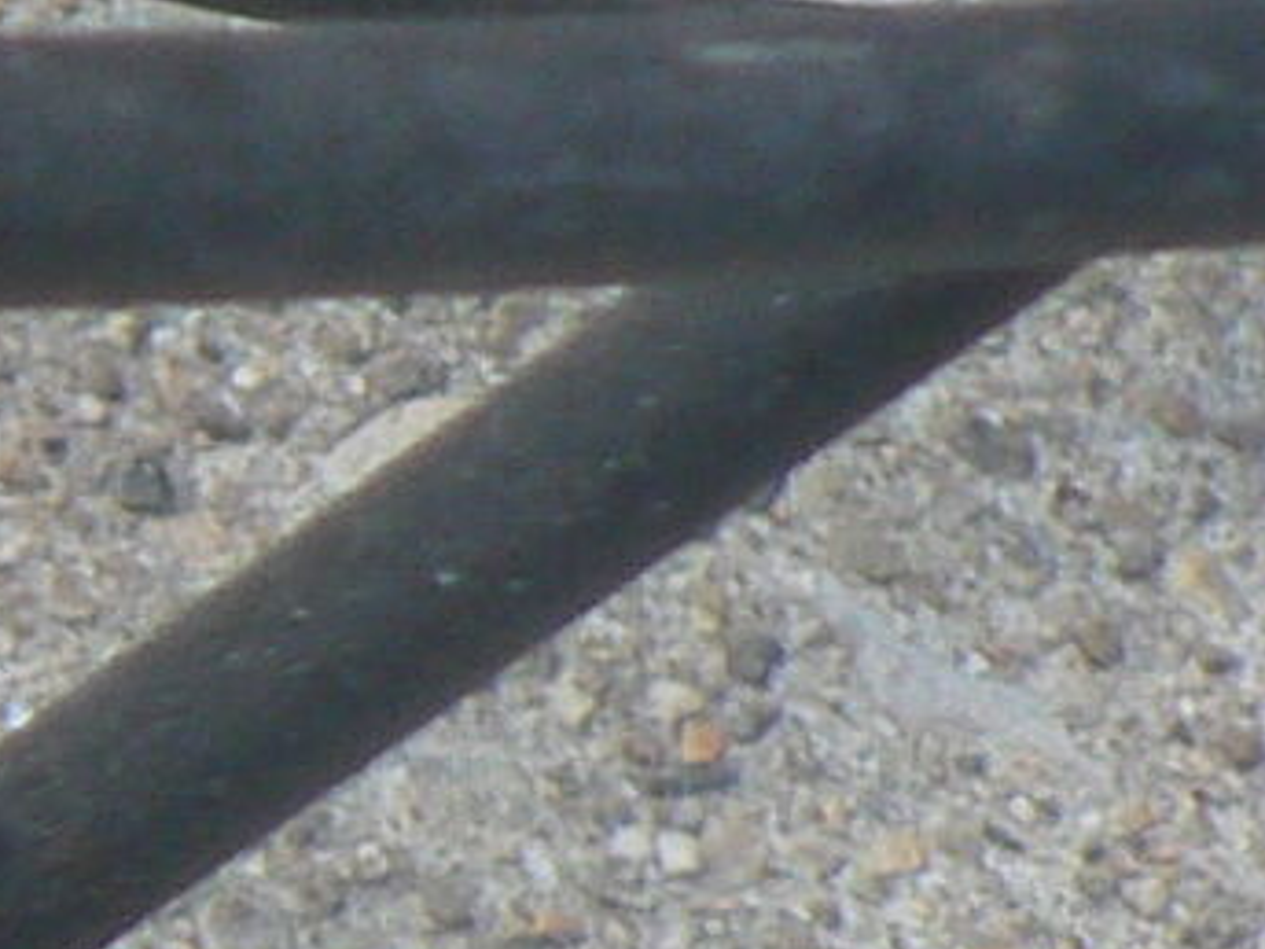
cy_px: -269
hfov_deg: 6.9
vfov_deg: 5.5
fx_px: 9794
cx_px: -2026
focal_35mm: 268
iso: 80
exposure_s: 1/40
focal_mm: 6
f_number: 2.8
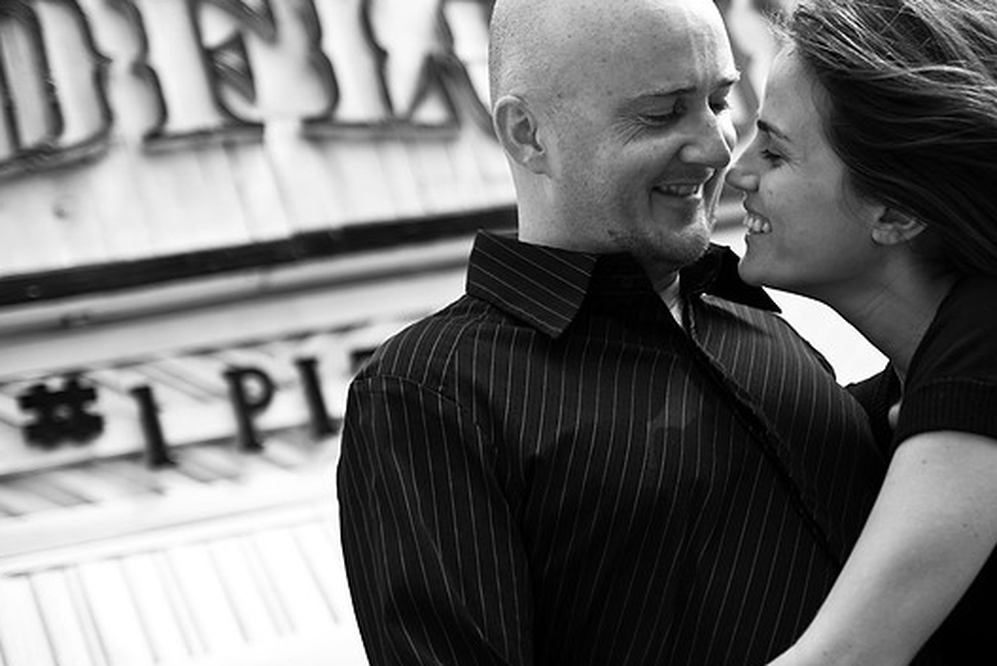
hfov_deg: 26.6
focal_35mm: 76
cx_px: 537
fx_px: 2106
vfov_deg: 18.0
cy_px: 314
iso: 100
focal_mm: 46
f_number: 2.8
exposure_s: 1/400
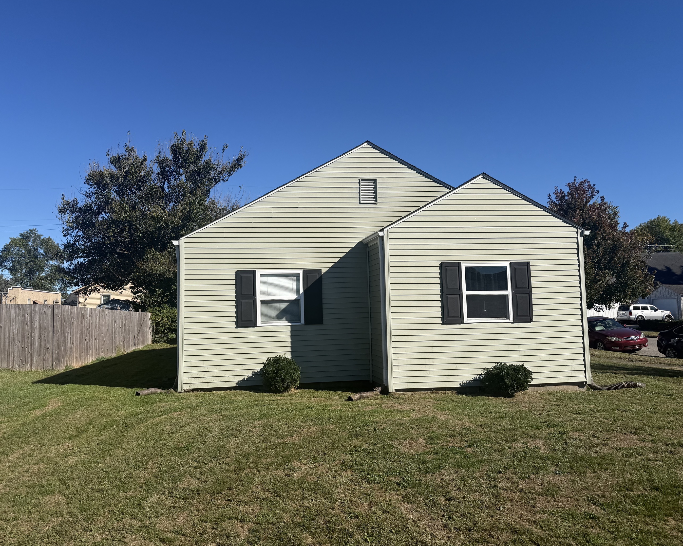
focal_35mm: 26
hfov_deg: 65.9
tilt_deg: +3.9
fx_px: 526
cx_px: 316
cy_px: 273
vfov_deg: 54.9
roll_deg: +1.4
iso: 80
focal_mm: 6.76
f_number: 1.78
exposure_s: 1/6173
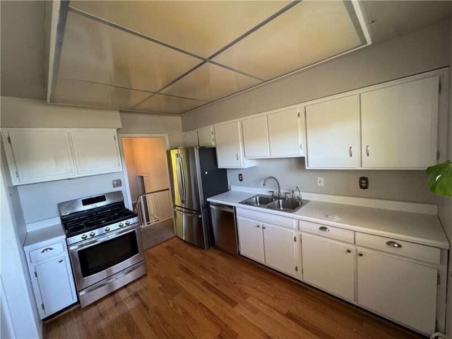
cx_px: 226
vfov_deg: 85.7
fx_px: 183
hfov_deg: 102.1
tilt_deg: -5.9
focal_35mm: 14
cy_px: 170
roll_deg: +5.5
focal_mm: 2.22
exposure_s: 1/60
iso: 250
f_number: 2.2
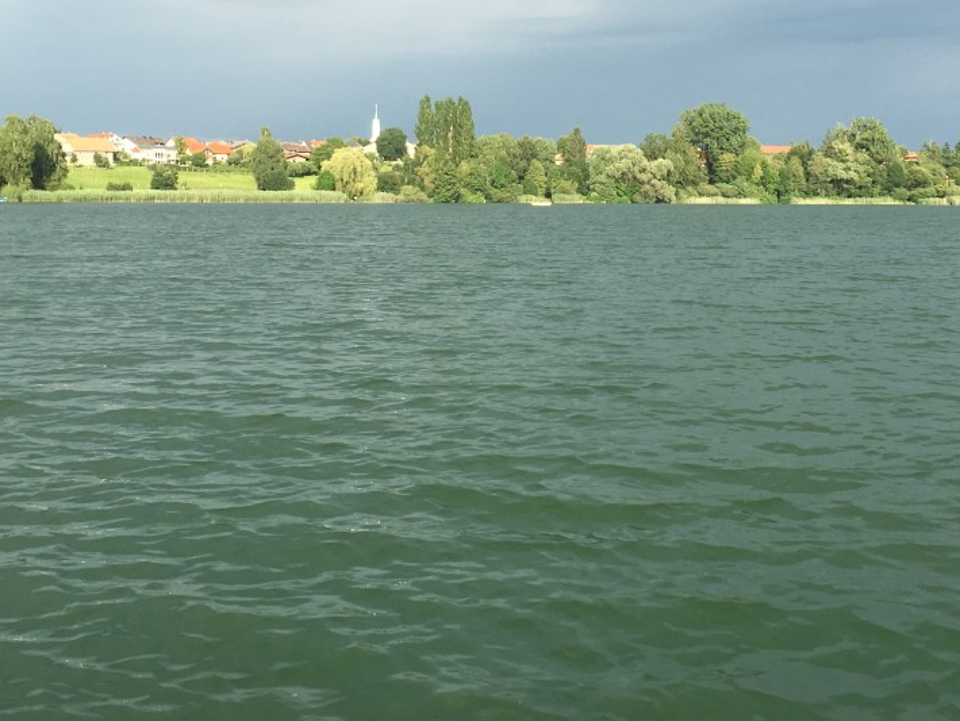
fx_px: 1359
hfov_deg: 38.8
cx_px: 542
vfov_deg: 29.0
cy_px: 143
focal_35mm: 49
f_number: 2.2
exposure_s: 1/610
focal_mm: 4.15
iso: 25
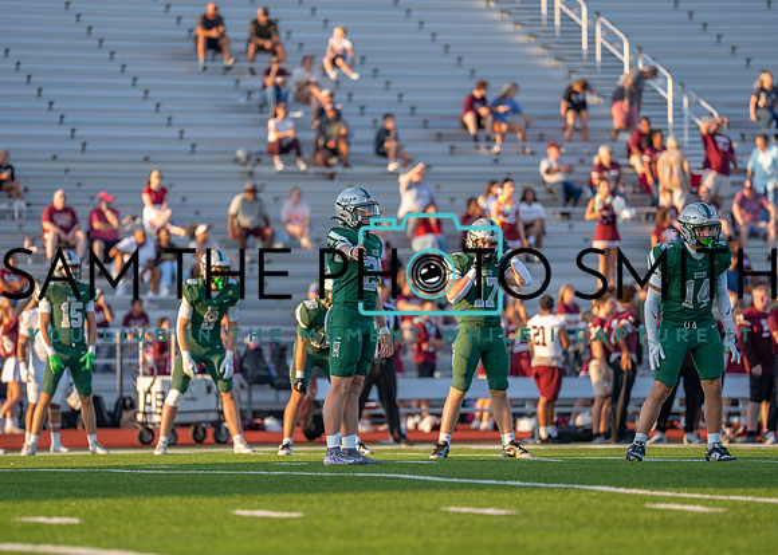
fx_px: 5288
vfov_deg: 6.0
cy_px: 291
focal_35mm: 239
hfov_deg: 8.4
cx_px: 365
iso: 200
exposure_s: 1/1600
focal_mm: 200
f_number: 2.8
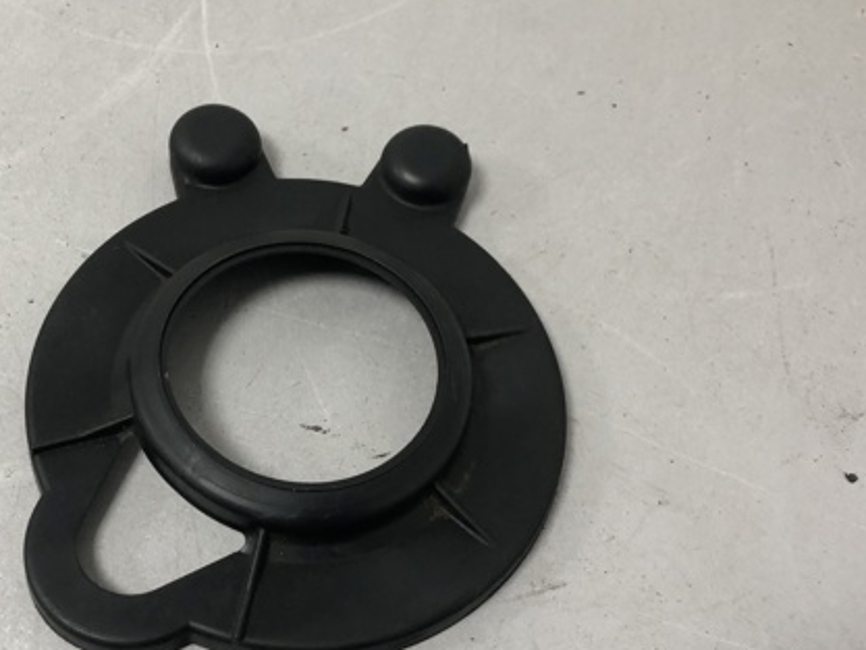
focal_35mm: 43
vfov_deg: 33.5
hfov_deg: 43.4
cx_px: 305
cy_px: 388
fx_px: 1076
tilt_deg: -61.7
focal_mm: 4
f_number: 1.8
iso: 40
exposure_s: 1/25
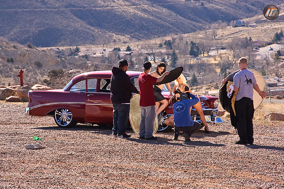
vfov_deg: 8.2
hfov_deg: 12.2
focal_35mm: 168
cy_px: 94
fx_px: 1325
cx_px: 142
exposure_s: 1/125
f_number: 14
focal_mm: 112
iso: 200
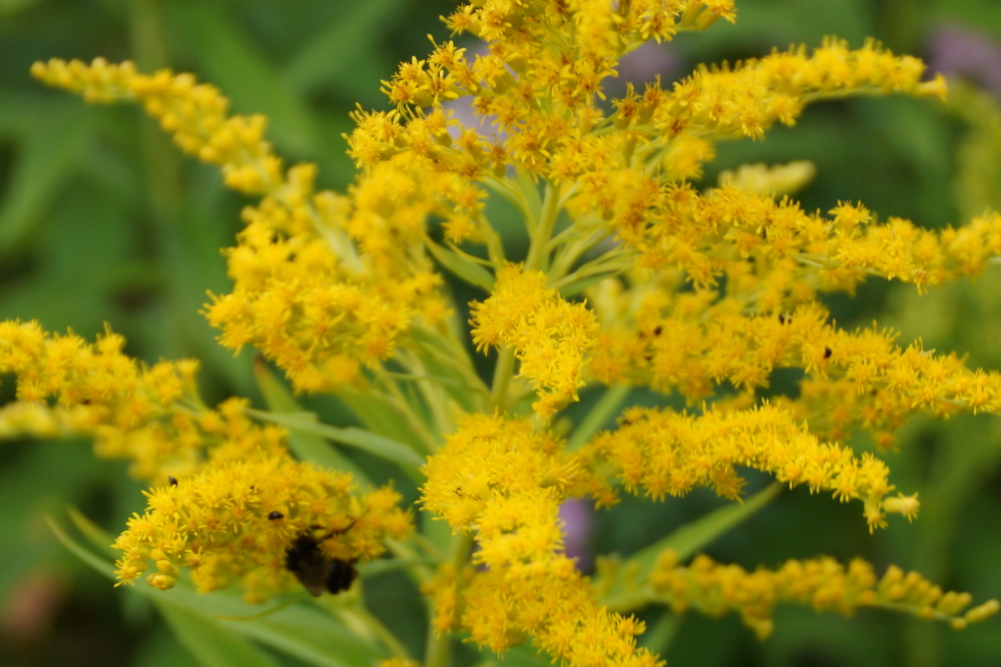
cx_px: 500
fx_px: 2919
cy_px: 334
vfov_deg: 13.0
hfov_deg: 19.5
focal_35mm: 105
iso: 125
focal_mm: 70
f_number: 5
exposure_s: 1/125
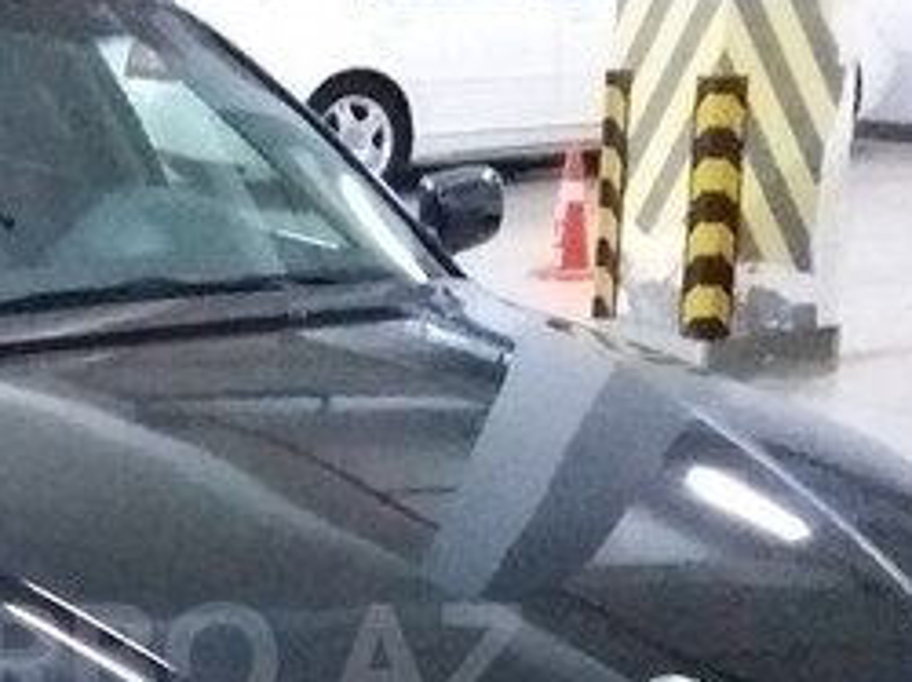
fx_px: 2158
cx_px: 150
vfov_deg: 17.6
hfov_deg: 23.4
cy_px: 658
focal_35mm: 82
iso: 1000
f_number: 2.2
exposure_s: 1/17
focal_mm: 3.3
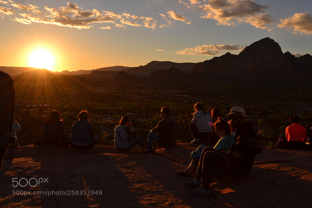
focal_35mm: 39
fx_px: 338
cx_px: 156
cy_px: 104
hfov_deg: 49.6
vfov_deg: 34.2
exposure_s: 1/250
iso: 100
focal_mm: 26
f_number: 8
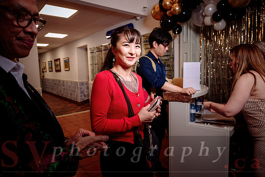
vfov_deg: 53.2
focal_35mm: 24
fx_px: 177
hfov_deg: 73.7
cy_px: 88
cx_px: 132
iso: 640
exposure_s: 1/200
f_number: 4
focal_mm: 24
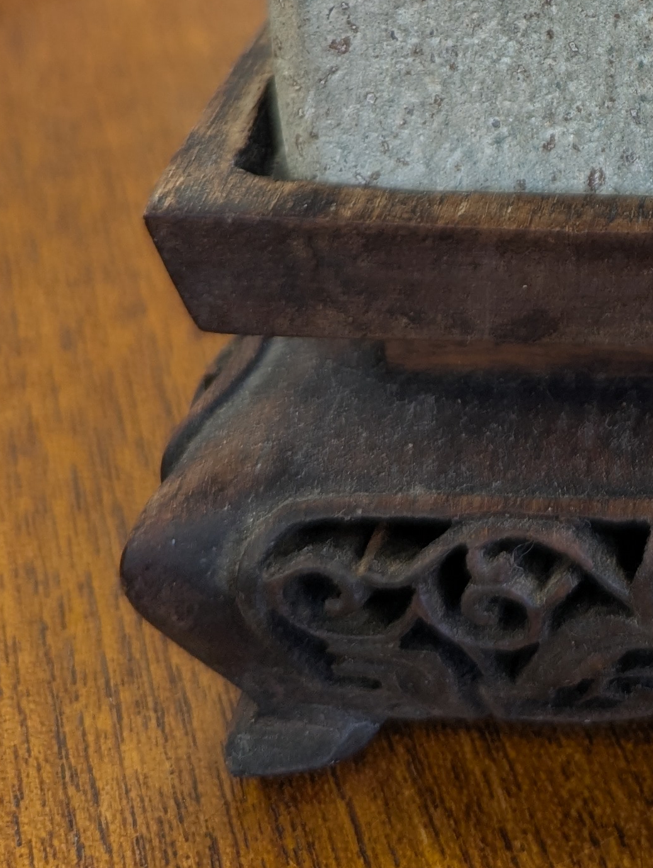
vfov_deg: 23.3
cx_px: 827
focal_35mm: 71
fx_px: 1782
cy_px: -346
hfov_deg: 19.3
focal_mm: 6.81
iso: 41
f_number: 1.85
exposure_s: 1/33.3
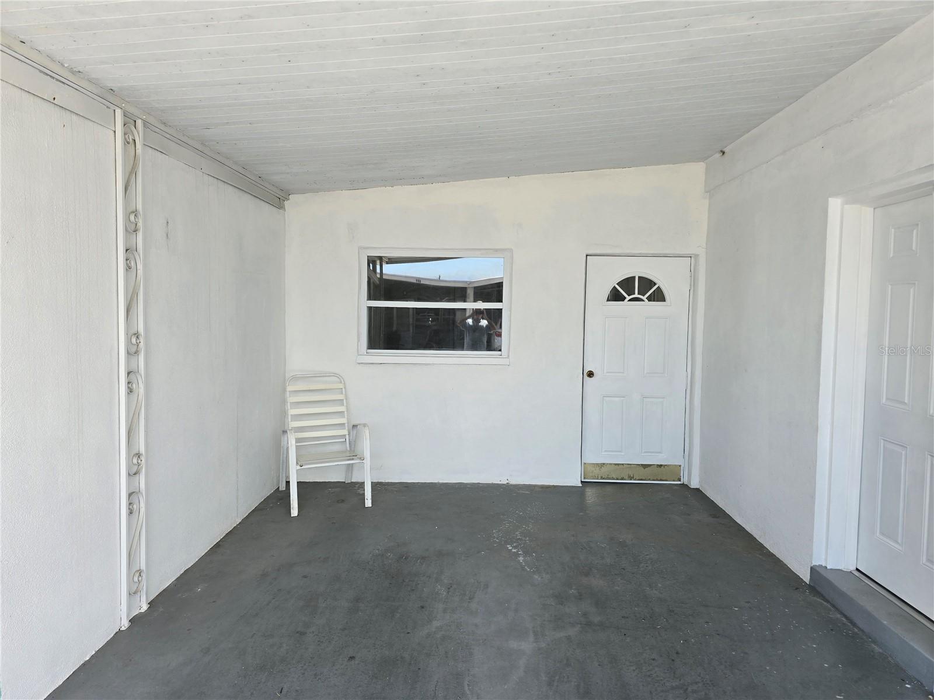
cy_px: 350
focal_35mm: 23
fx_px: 621
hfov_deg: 73.9
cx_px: 467
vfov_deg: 58.9
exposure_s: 1/180
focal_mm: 6.3
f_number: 1.7
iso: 20
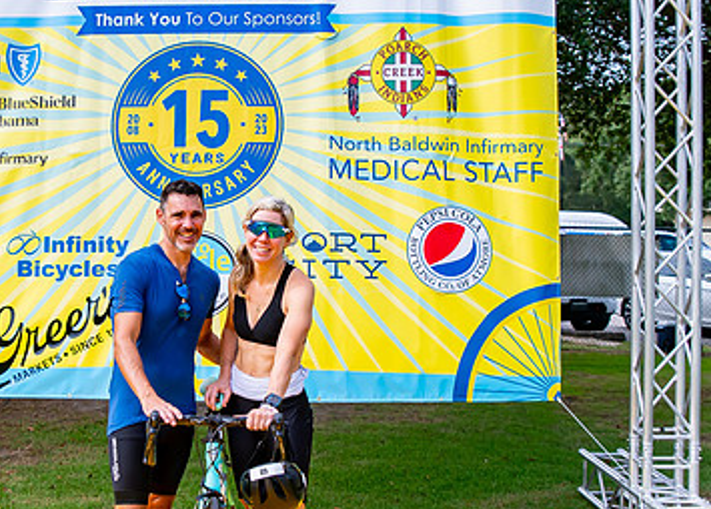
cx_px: 244
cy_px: 277
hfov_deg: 34.6
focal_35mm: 56
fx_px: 1131
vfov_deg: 25.3
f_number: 2.8
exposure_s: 1/3200
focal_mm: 24
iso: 500
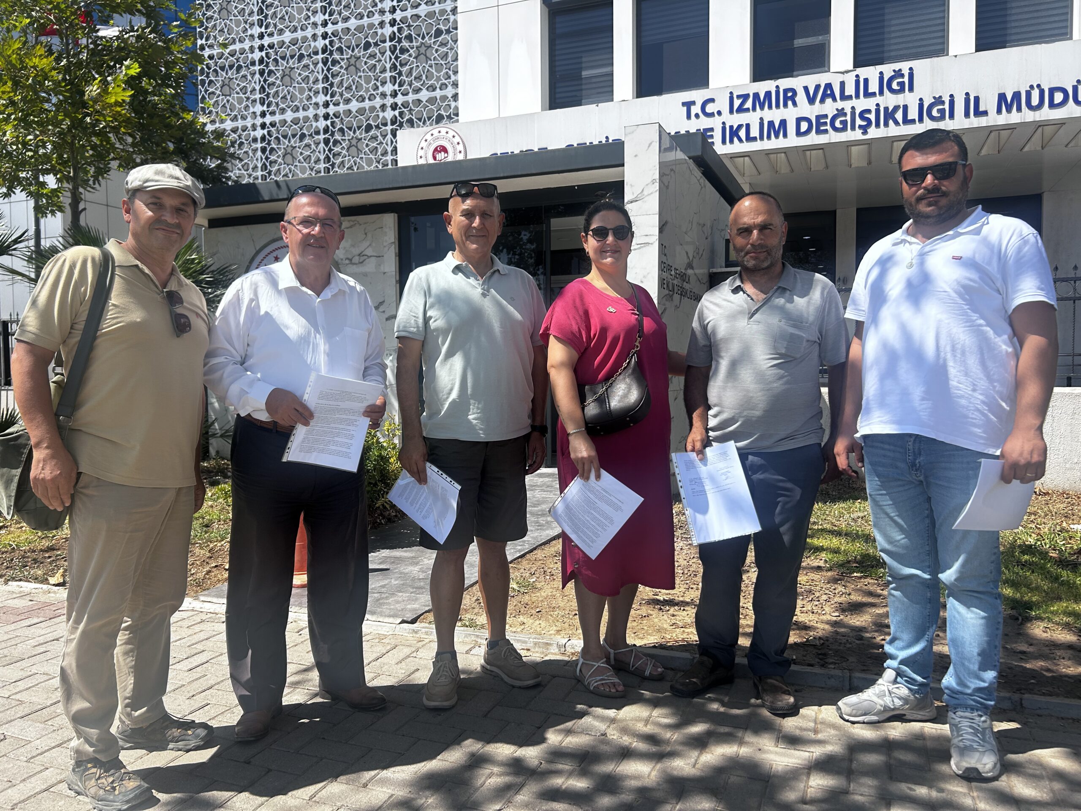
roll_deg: +0.7
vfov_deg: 53.1
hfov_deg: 67.3
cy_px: 406
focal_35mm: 26
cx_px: 540
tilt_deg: -2.2
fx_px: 812
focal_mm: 5.7
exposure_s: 1/2513
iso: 50
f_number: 1.5
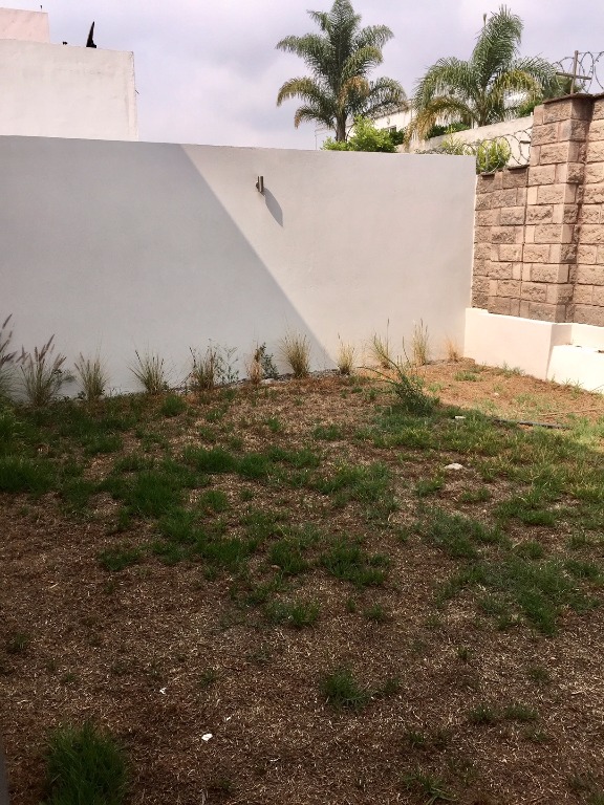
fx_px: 675
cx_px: 302
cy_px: 402
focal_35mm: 29
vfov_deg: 61.7
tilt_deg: -12.2
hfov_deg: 48.2
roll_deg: +0.8
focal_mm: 4.15
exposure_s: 1/2326
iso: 50
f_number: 2.2
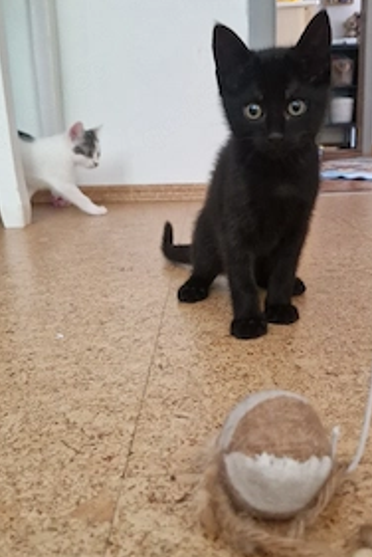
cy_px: 279
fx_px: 526
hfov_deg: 38.6
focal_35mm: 34
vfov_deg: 55.7
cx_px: 241
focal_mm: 5.4
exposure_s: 1/100
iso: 100
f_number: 1.8
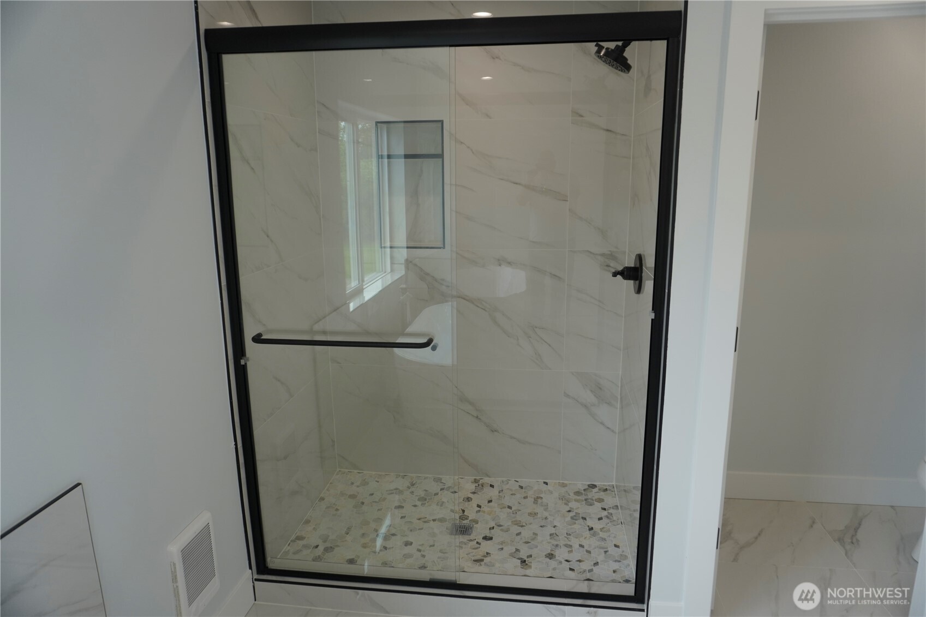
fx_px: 617
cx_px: 463
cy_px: 308
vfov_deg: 53.1
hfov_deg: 73.7
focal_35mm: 24
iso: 250
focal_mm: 16
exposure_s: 1/160
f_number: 4
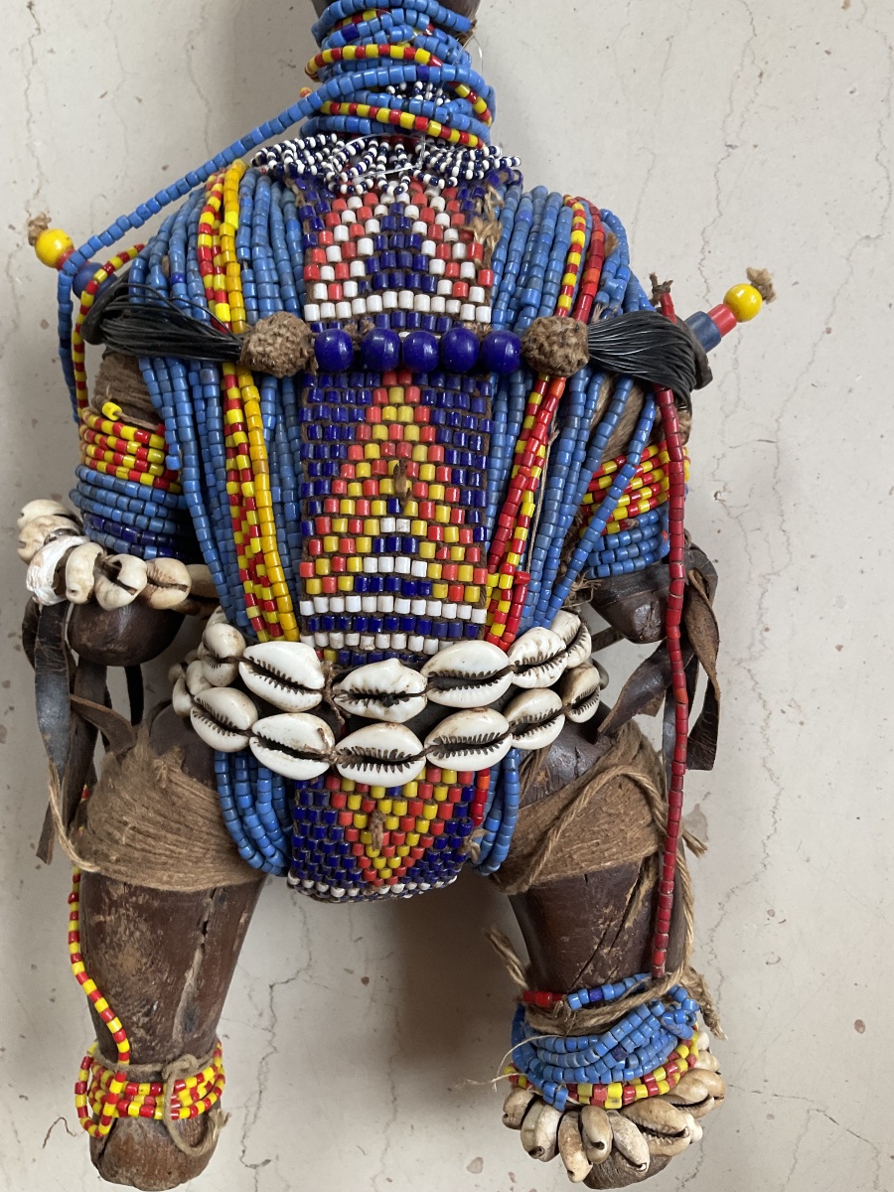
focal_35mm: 29
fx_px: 999
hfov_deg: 48.2
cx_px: 447
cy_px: 596
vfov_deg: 61.7
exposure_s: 1/60
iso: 50
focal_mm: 3
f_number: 1.8
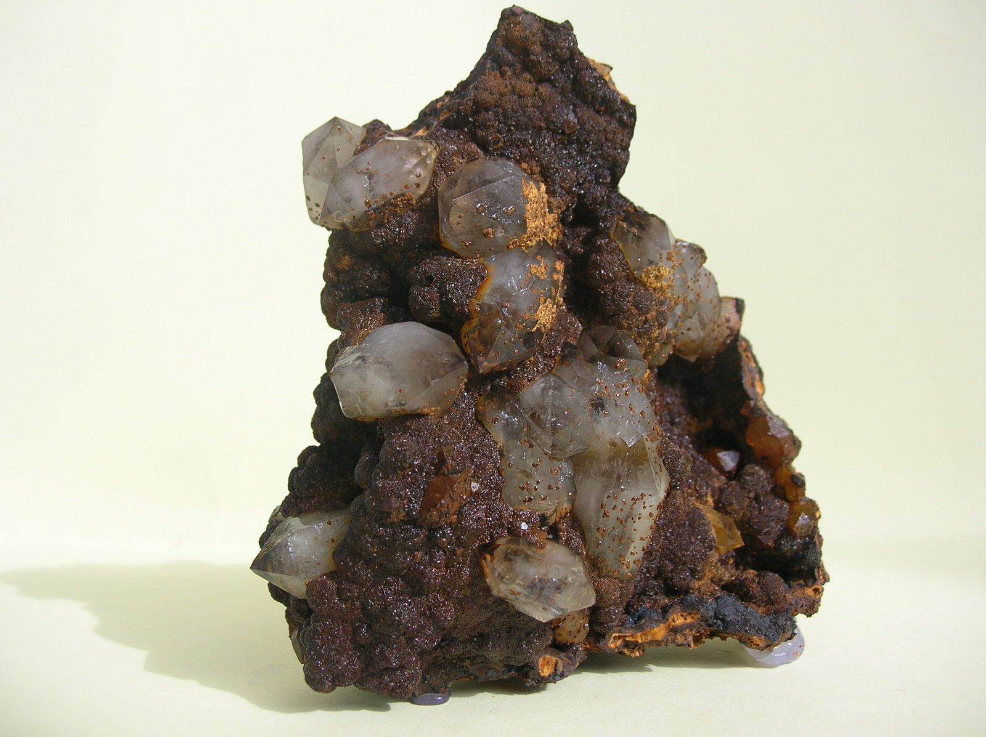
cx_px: 493
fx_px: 1024
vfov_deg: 39.6
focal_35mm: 36
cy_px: 368
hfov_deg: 51.4
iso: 50
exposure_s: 1/76
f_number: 2.7
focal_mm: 6
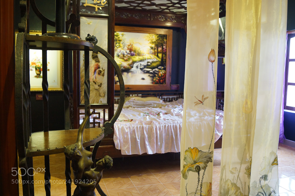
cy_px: 98
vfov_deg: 40.0
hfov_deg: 57.2
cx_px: 148
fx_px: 270
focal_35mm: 33
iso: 640
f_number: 4
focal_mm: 22
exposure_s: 1/60
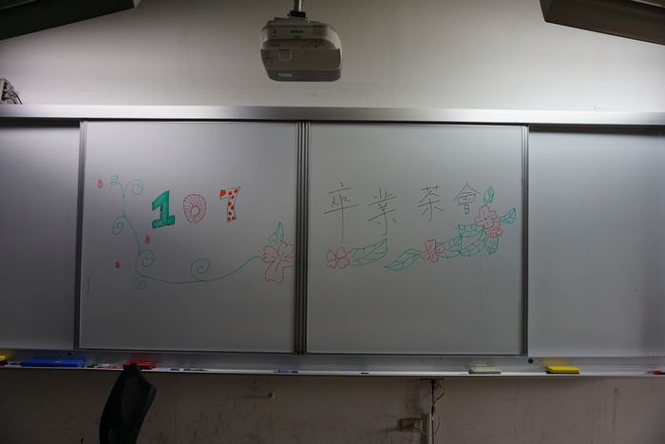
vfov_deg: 53.2
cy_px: 222
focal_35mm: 24
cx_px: 332
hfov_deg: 73.7
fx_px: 443
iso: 400
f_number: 4
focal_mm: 16
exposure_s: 1/160
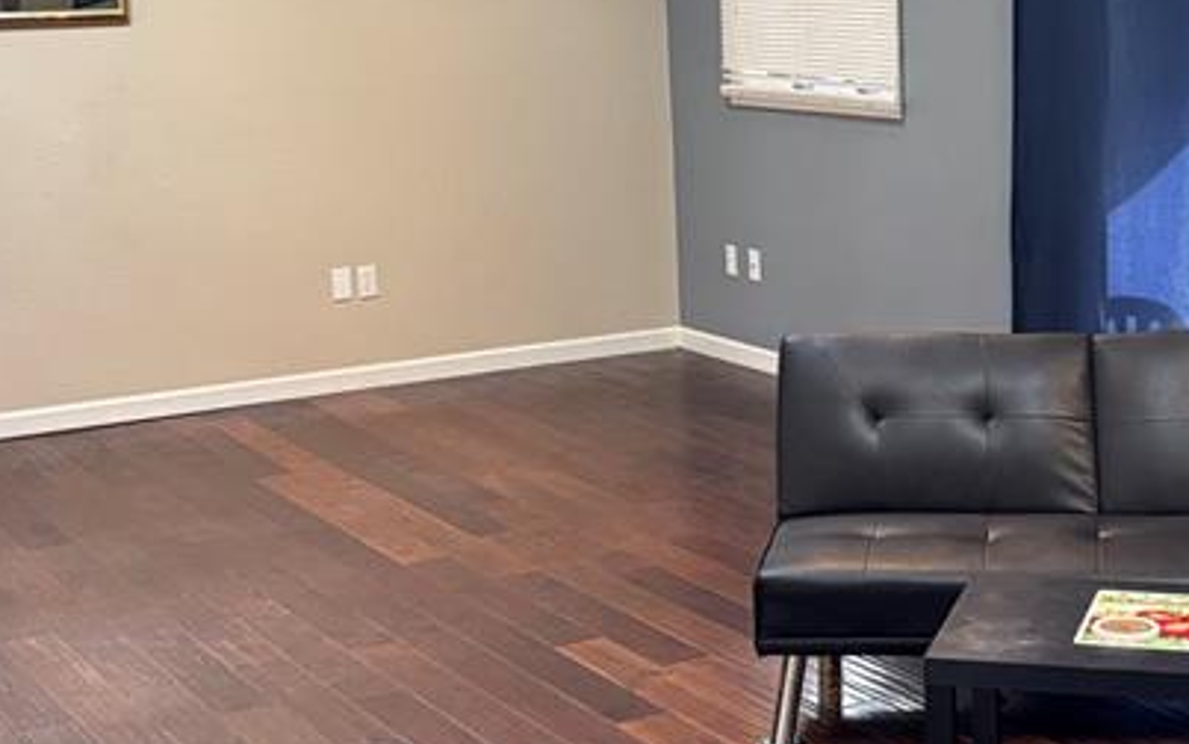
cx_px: 885
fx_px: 2269
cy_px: 216
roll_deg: +1.5
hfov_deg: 28.9
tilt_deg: -8.3
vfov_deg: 18.5
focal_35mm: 70
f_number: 1.6
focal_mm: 5.96
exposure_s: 1/60
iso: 200
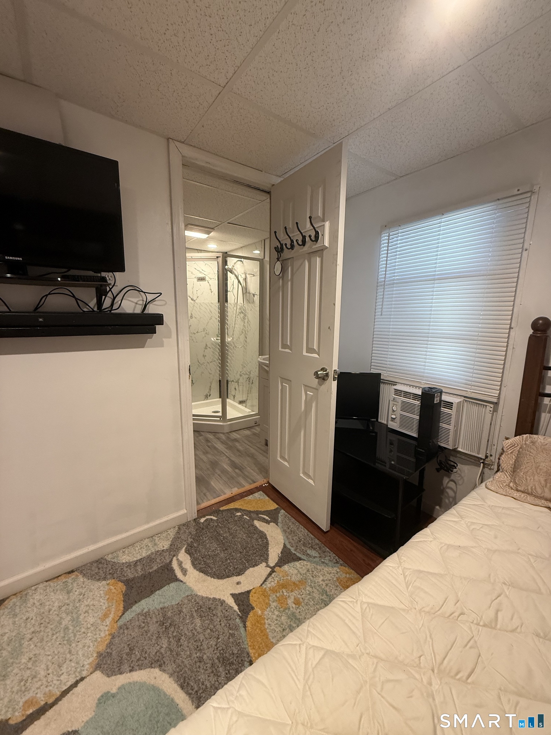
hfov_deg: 85.7
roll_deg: -1.1
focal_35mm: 14
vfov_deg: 102.1
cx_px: 276
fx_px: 297
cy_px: 368
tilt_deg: -9.4
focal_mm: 2.22
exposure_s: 1/60
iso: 250
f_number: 2.2
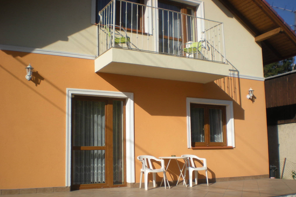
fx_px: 329
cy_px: 109
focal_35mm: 40
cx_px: 147
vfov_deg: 33.4
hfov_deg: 48.5
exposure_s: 1/761
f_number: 4.6
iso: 64
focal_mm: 6.3
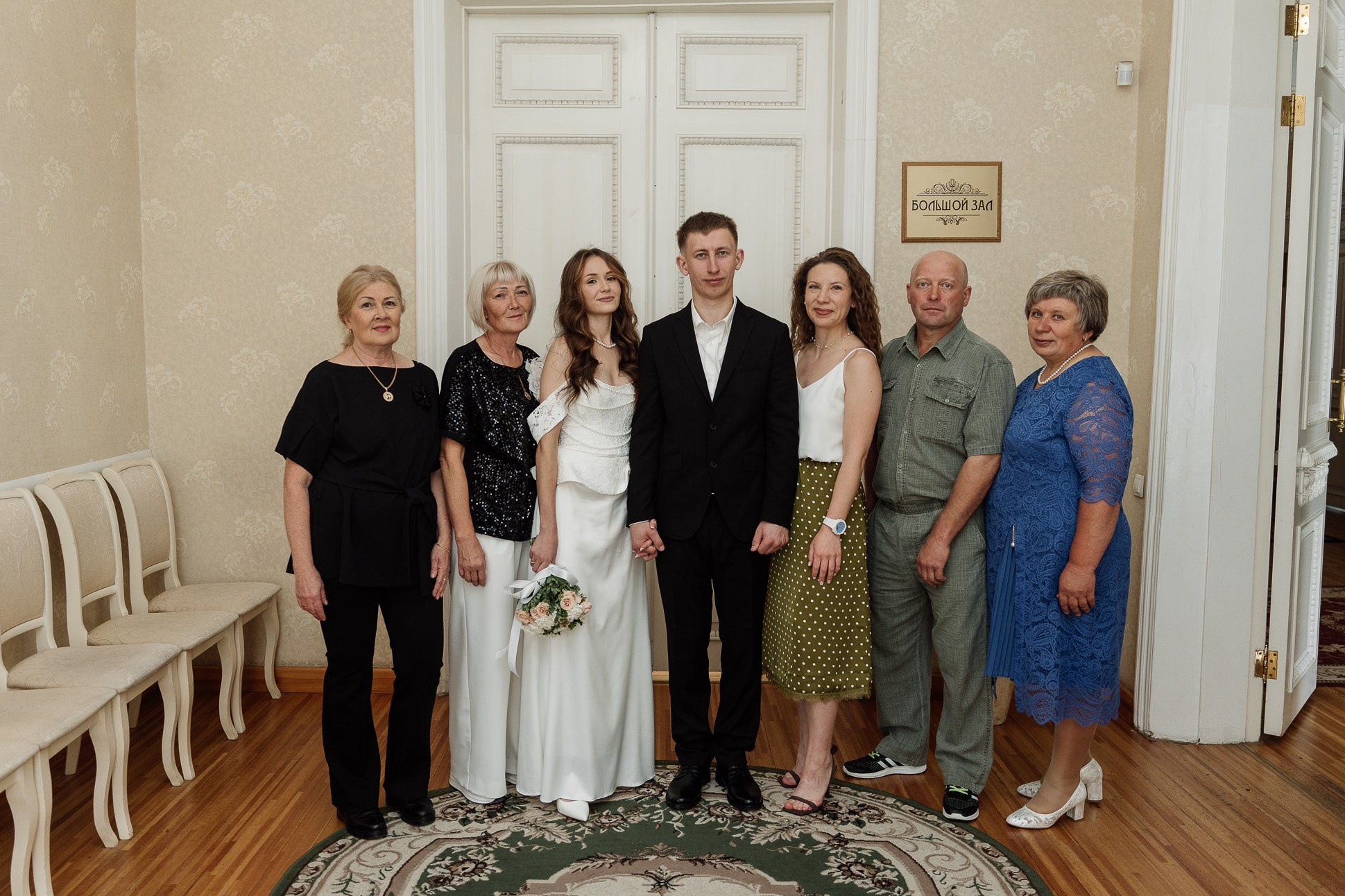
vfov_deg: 41.1
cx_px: 668
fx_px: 1195
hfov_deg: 58.7
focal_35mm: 32
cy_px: 443
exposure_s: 1/160
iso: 640
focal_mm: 30.6
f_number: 3.2
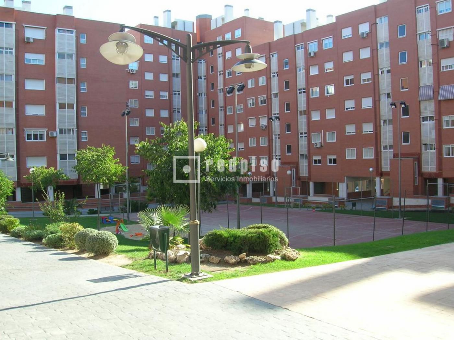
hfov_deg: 54.0
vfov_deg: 41.7
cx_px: 227
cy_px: 170
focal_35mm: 34
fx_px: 446
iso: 50
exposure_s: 1/86.6
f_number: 4.9
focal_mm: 5.7
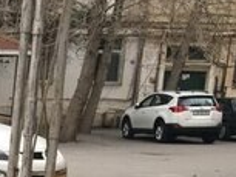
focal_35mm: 125
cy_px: 287
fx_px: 853
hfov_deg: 14.0
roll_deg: -1.0
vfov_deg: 11.3
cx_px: -190
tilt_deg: -12.3
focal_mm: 4.15
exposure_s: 1/100
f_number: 2.2
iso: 32
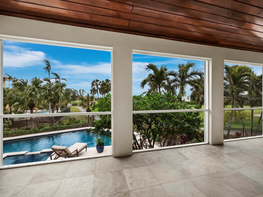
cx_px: 132
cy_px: 98
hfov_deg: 102.1
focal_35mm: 14
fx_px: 106
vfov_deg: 85.7
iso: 400
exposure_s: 1/10
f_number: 11
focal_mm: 7
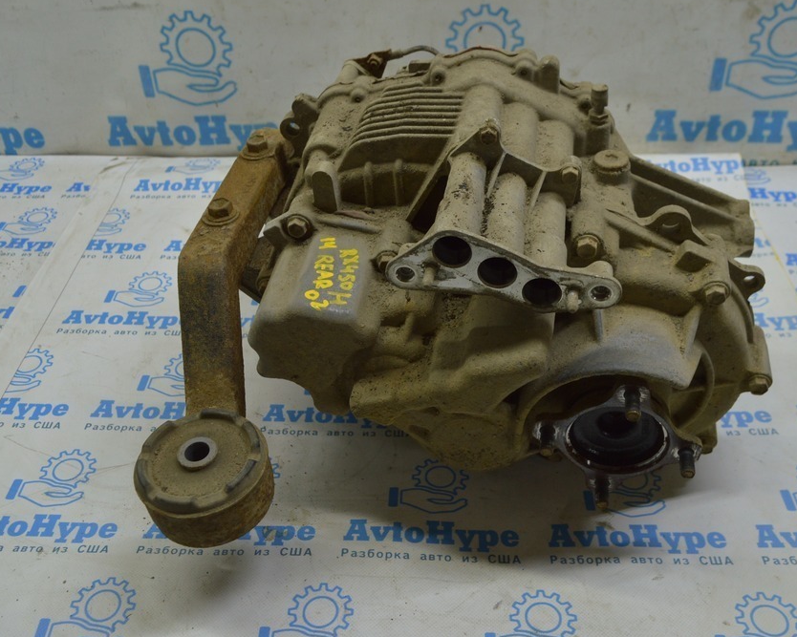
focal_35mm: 38
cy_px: 315
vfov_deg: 39.2
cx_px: 390
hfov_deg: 47.9
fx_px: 896
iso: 400
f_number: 5.6
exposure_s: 1/40
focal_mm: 22
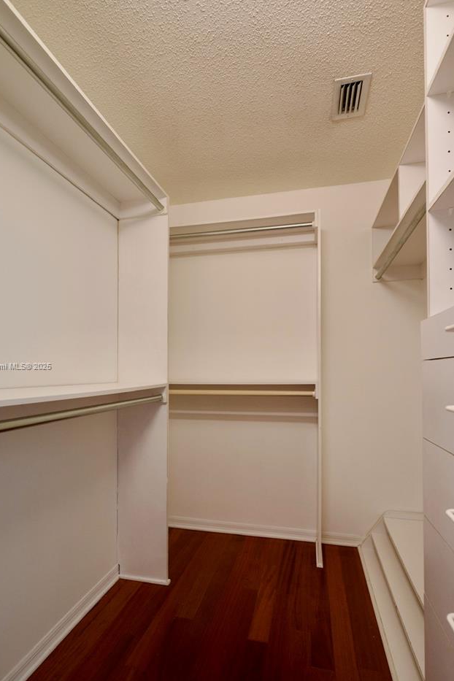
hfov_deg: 67.4
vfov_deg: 89.8
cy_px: 366
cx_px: 225
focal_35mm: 18
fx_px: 340
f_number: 2.8
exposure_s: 1/100
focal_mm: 14
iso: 640
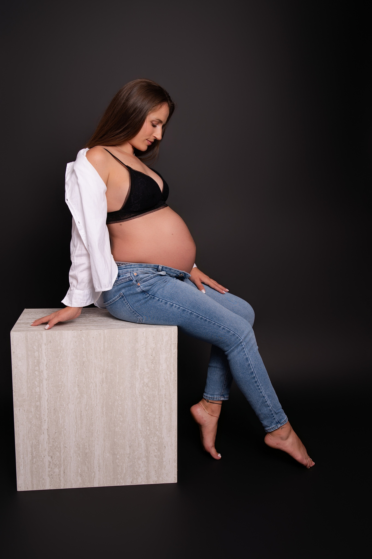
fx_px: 605
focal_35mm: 39
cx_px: 186
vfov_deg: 49.6
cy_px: 280
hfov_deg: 34.2
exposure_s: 1/160
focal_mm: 39
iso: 160
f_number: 6.3
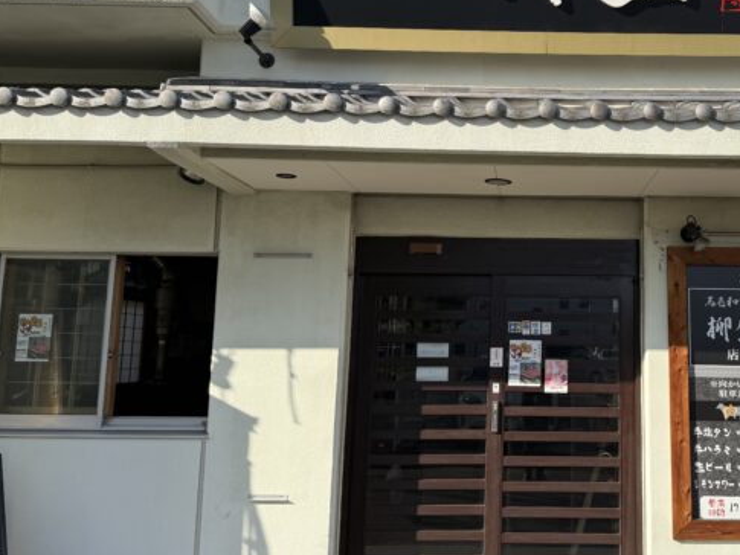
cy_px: 227
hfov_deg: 47.1
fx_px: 813
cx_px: 558
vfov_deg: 37.6
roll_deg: -0.4
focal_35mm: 38
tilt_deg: +9.3
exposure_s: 1/2525
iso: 80
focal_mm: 6.76
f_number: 1.78
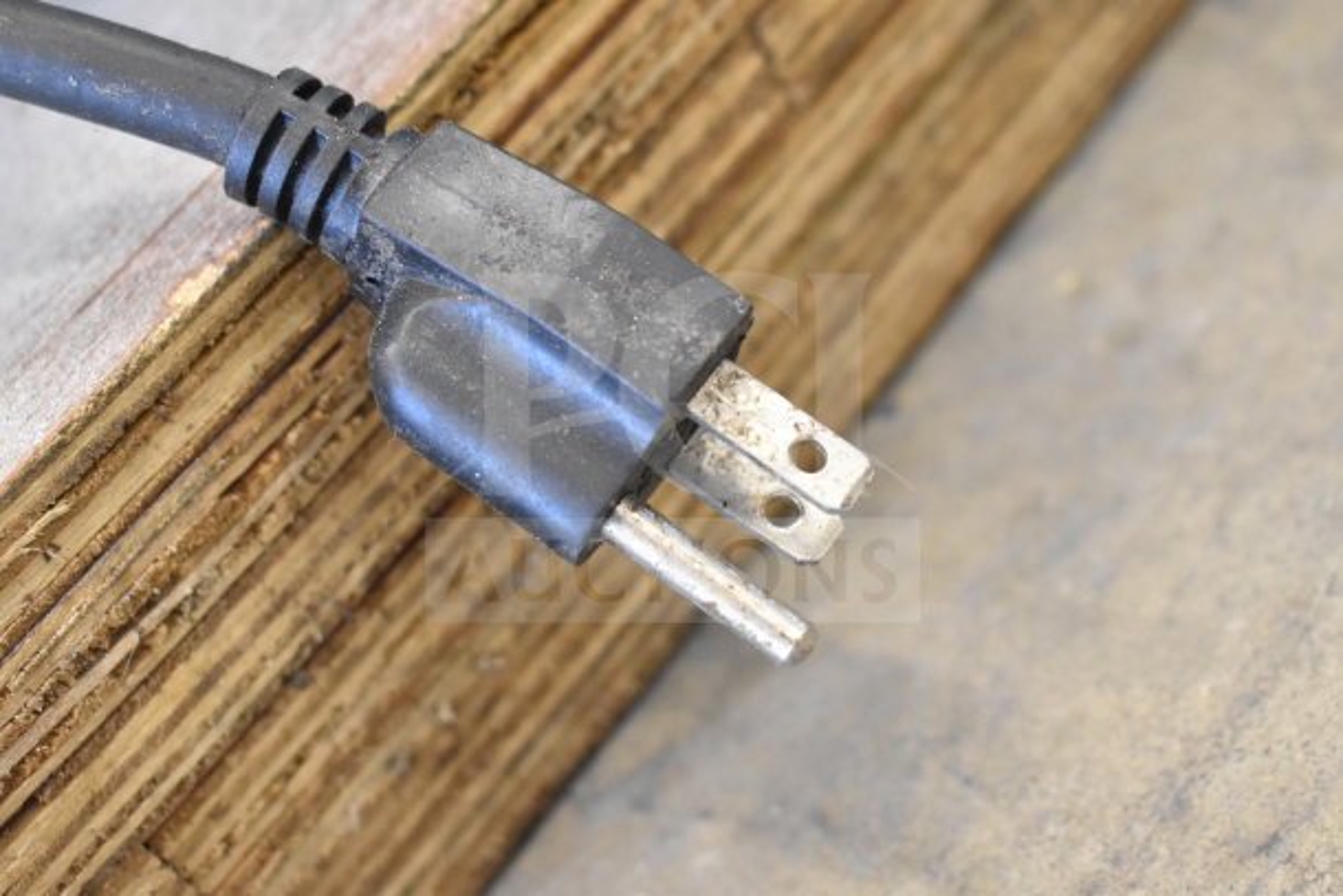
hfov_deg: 35.0
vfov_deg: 23.8
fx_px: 2127
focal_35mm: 57
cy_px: 448
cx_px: 672
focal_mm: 38
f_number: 4.8
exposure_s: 1/60
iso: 3200
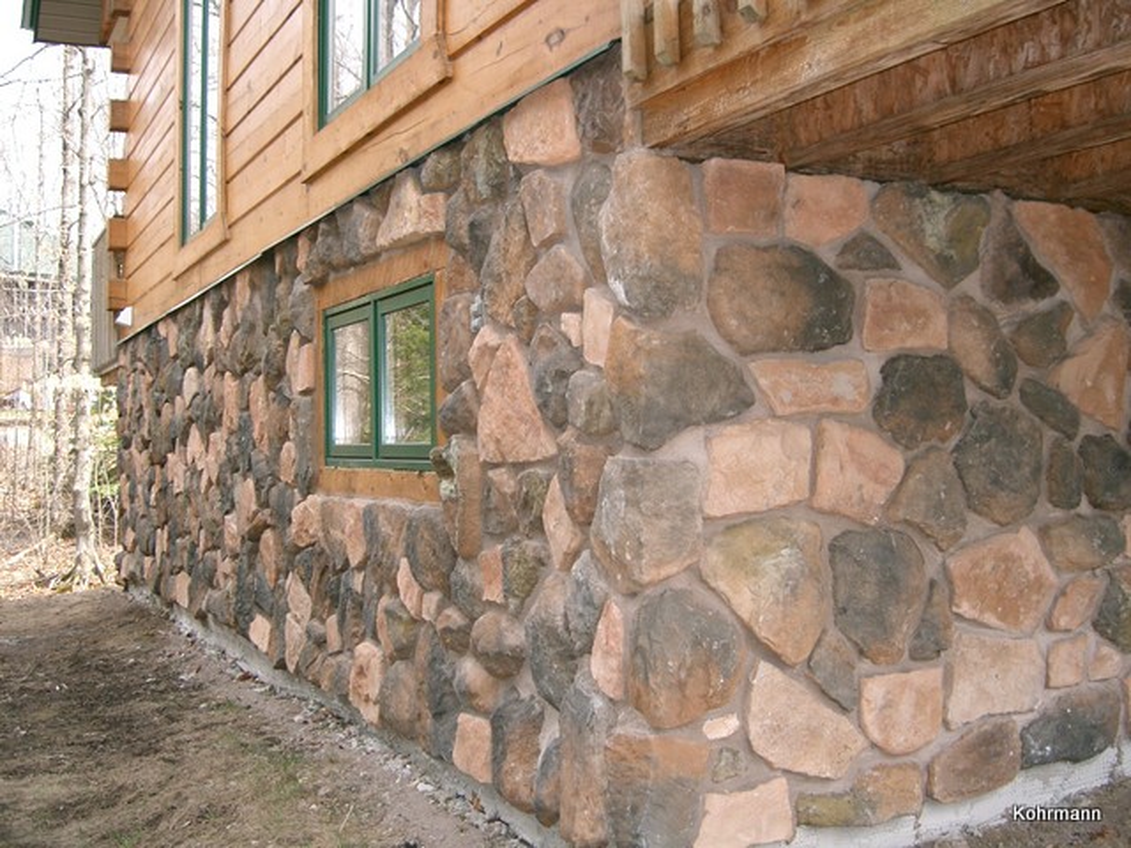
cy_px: 424
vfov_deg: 36.8
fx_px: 1274
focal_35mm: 39
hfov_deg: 47.9
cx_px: 566
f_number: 2.8
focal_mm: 8
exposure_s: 1/250
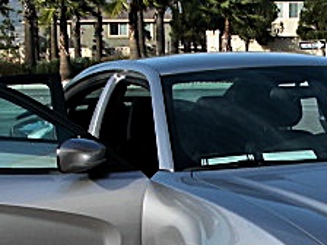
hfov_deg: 18.8
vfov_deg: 14.1
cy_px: 252
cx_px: 280
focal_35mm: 103
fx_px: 973
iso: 50
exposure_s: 1/640
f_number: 2.8
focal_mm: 6.3
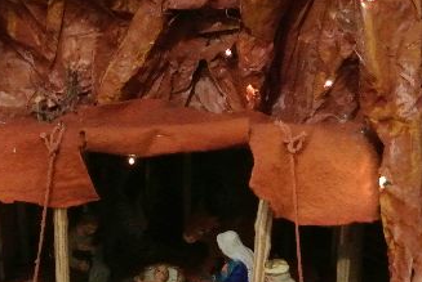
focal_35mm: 66
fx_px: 775
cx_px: 67
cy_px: 292
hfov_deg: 29.6
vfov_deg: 20.0
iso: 3200
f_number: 3.5
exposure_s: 1/80
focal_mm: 10
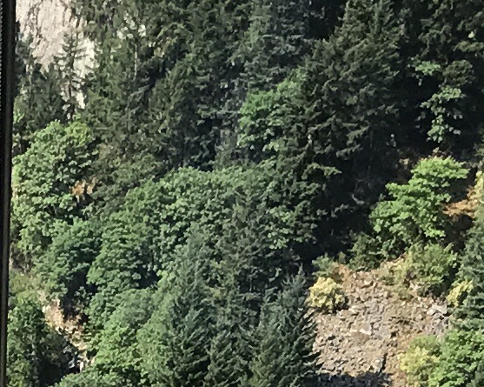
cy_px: 1004
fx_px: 2835
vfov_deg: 7.2
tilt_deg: -19.1
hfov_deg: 9.6
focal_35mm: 198
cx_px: -165
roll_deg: -1.6
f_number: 1.8
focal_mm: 3.99
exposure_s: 1/1041
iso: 20
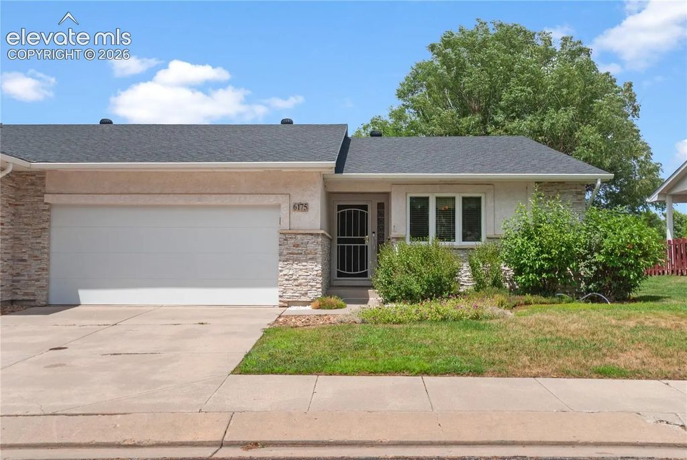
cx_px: 344
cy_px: 230
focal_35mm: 30
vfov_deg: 43.7
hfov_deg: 61.9
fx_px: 573
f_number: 4.5
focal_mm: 20
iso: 200
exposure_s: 1/1600
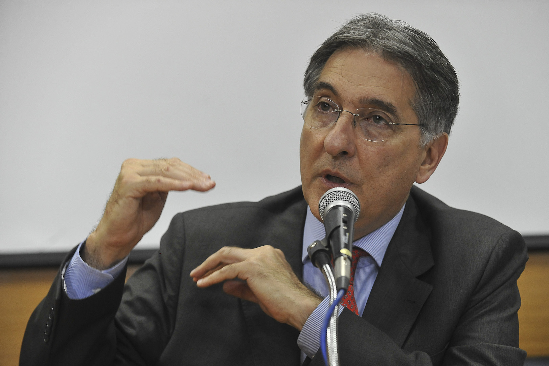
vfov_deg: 13.0
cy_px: 183
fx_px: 1600
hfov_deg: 19.5
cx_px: 274
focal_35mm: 105
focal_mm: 105
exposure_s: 1/160
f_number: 3.5
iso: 2000
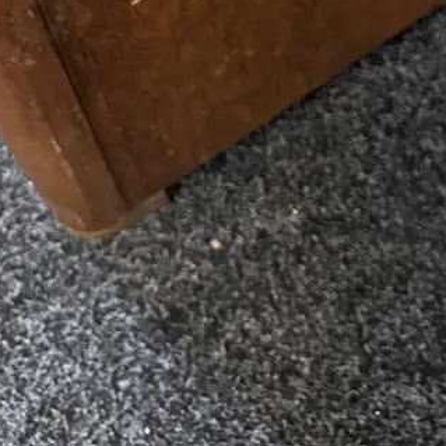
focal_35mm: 68
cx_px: 238
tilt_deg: -49.7
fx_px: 991
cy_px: -250
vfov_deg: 20.9
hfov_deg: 25.4
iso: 500
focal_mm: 6.86
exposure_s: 1/50
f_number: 1.78
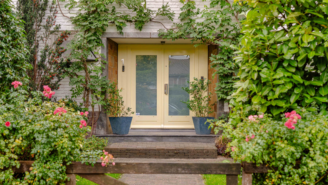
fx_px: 322
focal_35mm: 37
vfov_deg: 31.9
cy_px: 109
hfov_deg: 54.0
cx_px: 164
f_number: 3.2
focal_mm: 35
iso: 100
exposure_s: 1/320
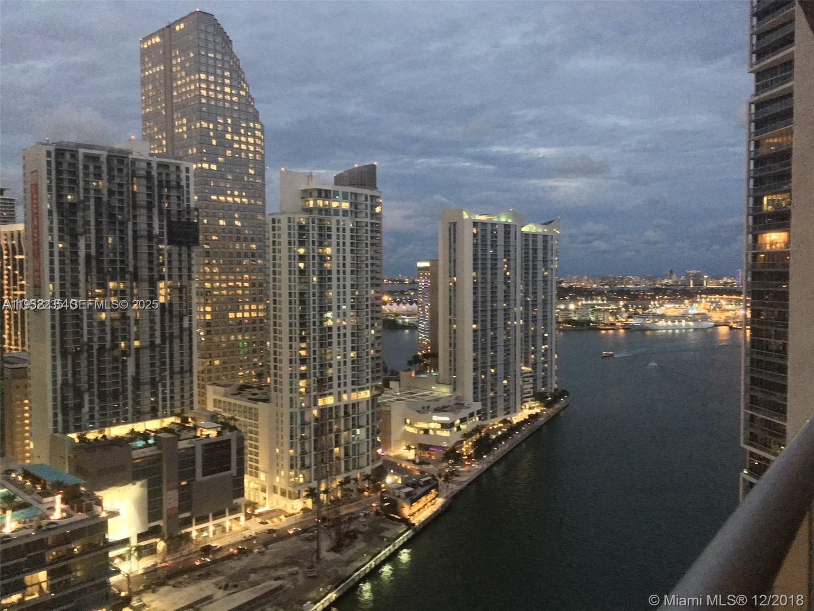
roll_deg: -0.3
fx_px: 682
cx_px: 407
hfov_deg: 61.7
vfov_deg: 48.2
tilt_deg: -3.4
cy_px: 306
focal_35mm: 29
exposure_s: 1/15
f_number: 2.2
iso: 500
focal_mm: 4.15
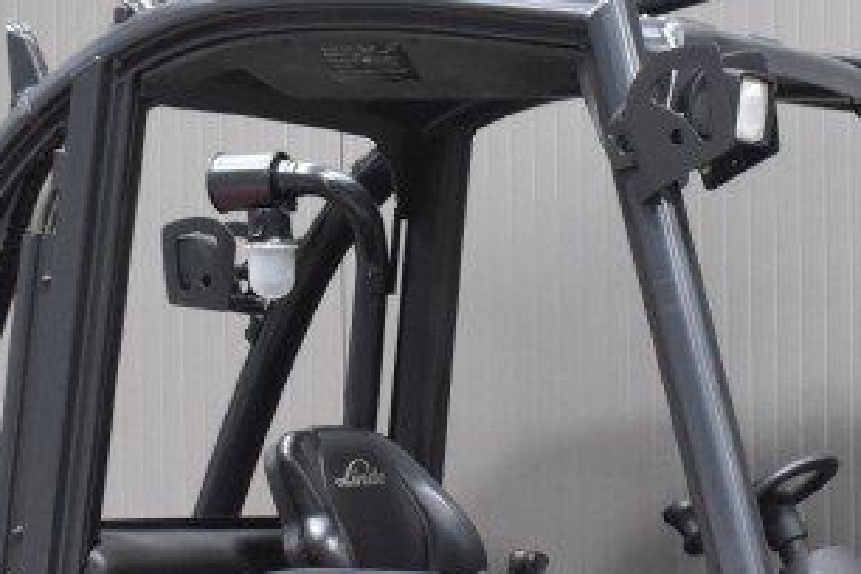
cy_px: 627
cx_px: 703
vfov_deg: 9.3
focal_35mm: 147
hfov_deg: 13.9
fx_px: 3515
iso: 1600
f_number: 5
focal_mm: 25
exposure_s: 1/25
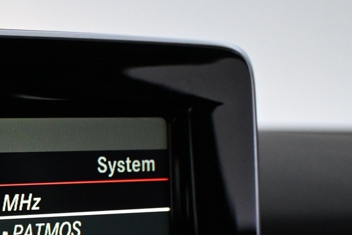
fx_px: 950
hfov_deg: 19.5
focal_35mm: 97
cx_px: -94
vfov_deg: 13.8
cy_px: 265
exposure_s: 1/125
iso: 2500
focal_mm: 22.5
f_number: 4
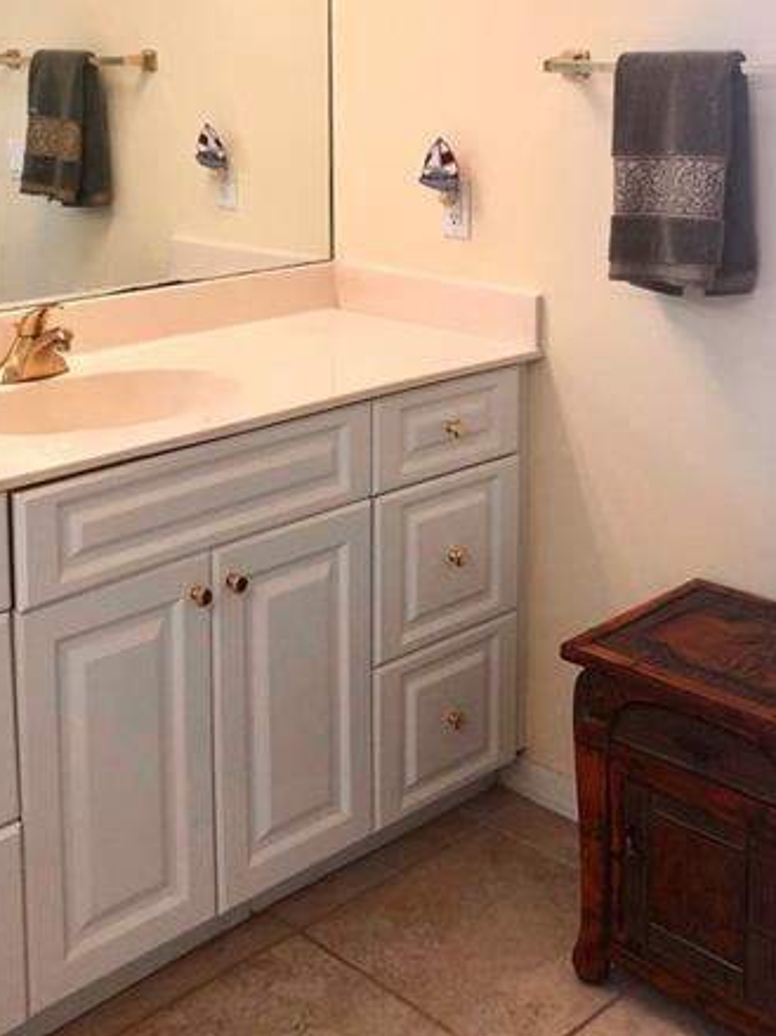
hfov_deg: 29.6
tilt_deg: -8.1
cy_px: 243
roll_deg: +0.9
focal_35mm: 49
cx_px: 328
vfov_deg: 37.8
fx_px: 1465
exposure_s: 1/40
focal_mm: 4
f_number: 1.8
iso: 25
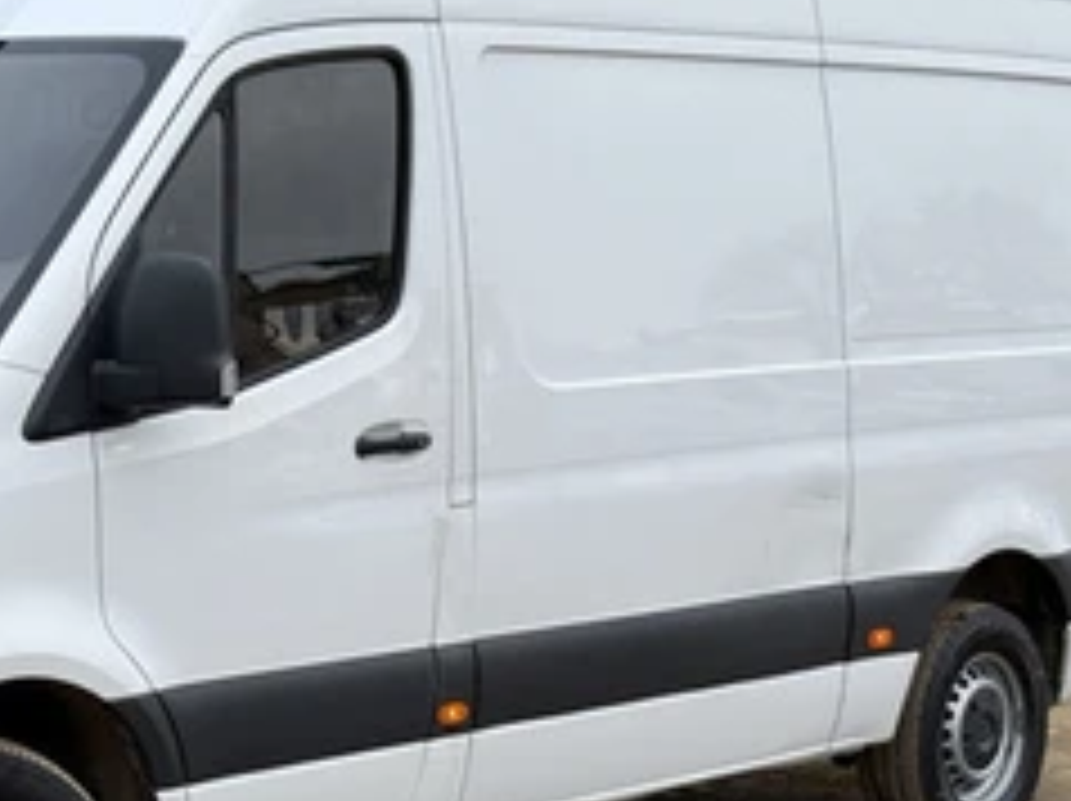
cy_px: 450
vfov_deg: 15.2
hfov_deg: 20.0
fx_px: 2998
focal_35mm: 97
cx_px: 176
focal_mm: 6.76
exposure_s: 1/1285
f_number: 1.78
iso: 64
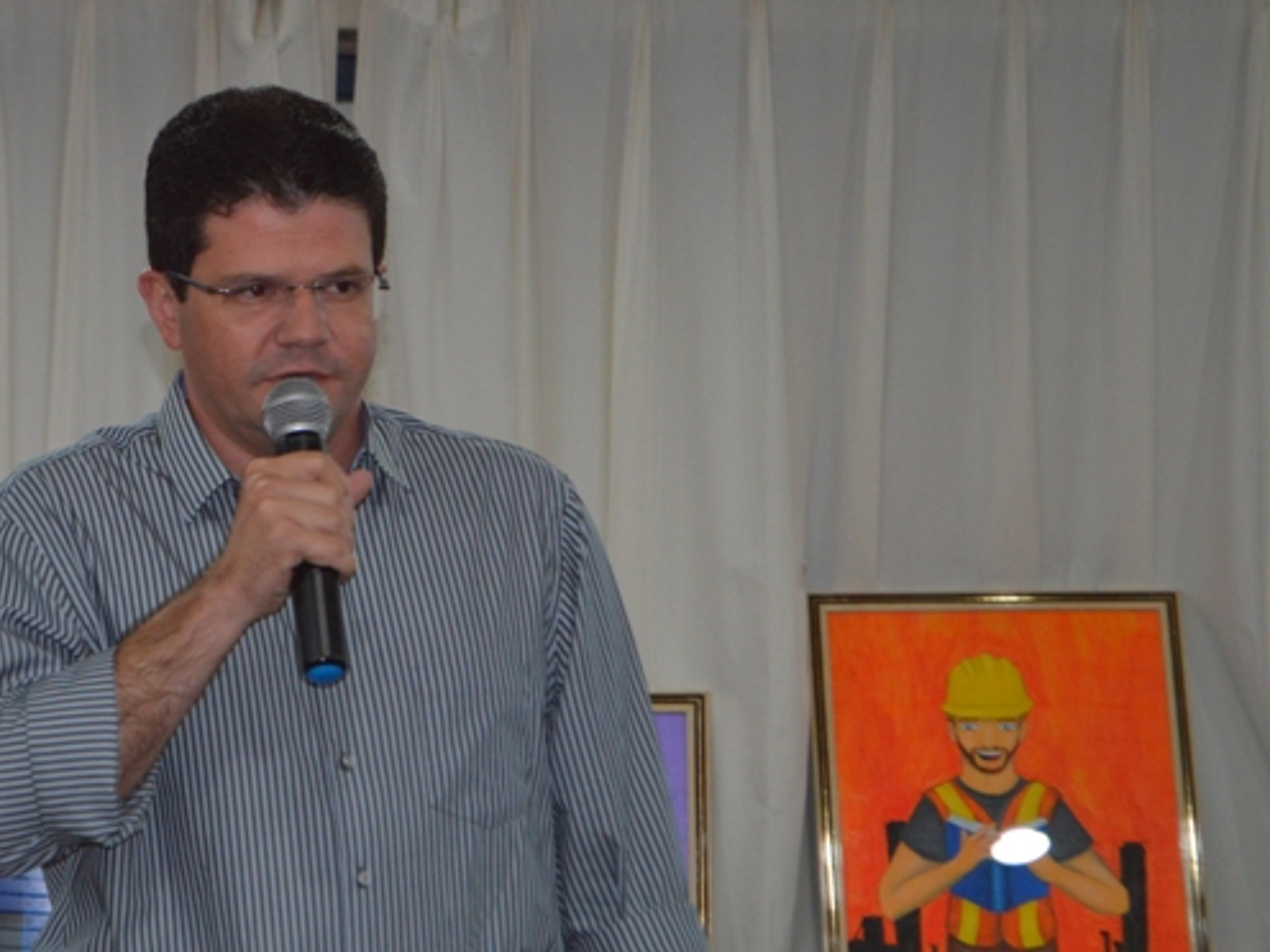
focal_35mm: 128
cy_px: 550
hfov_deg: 15.4
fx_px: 4688
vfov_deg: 11.6
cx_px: 300
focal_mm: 55
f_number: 5.6
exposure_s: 1/60
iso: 900
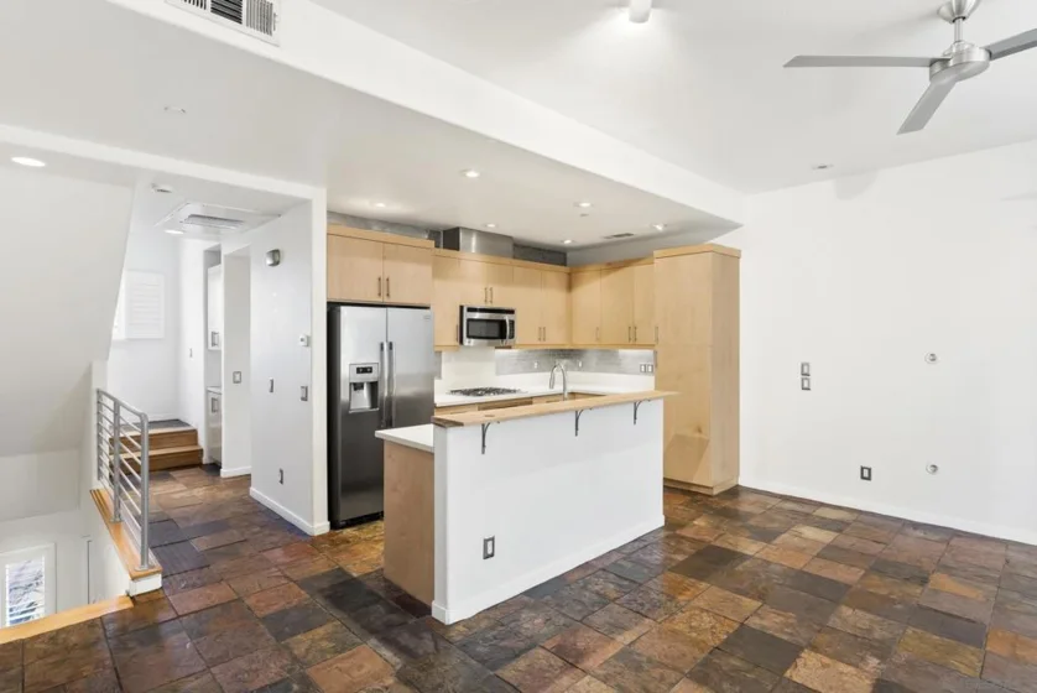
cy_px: 346
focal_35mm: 18
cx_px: 518
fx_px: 519
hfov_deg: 90.0
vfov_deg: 67.5
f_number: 8
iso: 500
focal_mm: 18
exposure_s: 1/4
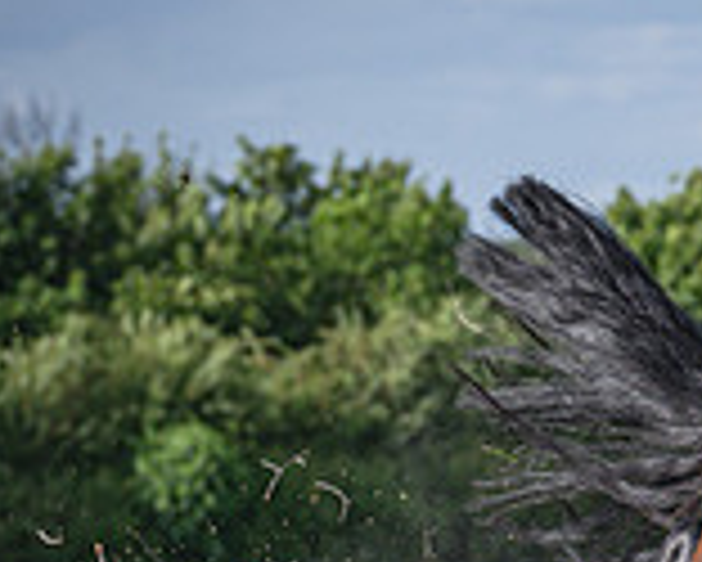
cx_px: 745
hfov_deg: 4.4
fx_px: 9043
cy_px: 708
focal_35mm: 435
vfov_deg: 3.6
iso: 200
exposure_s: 1/1600
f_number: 4.5
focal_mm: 70
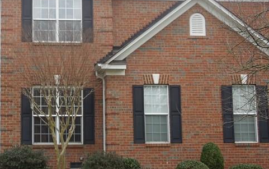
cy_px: 72
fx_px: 579
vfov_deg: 16.5
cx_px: 53
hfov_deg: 25.7
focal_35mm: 79
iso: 100
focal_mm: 6.3
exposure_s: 1/100
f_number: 3.7
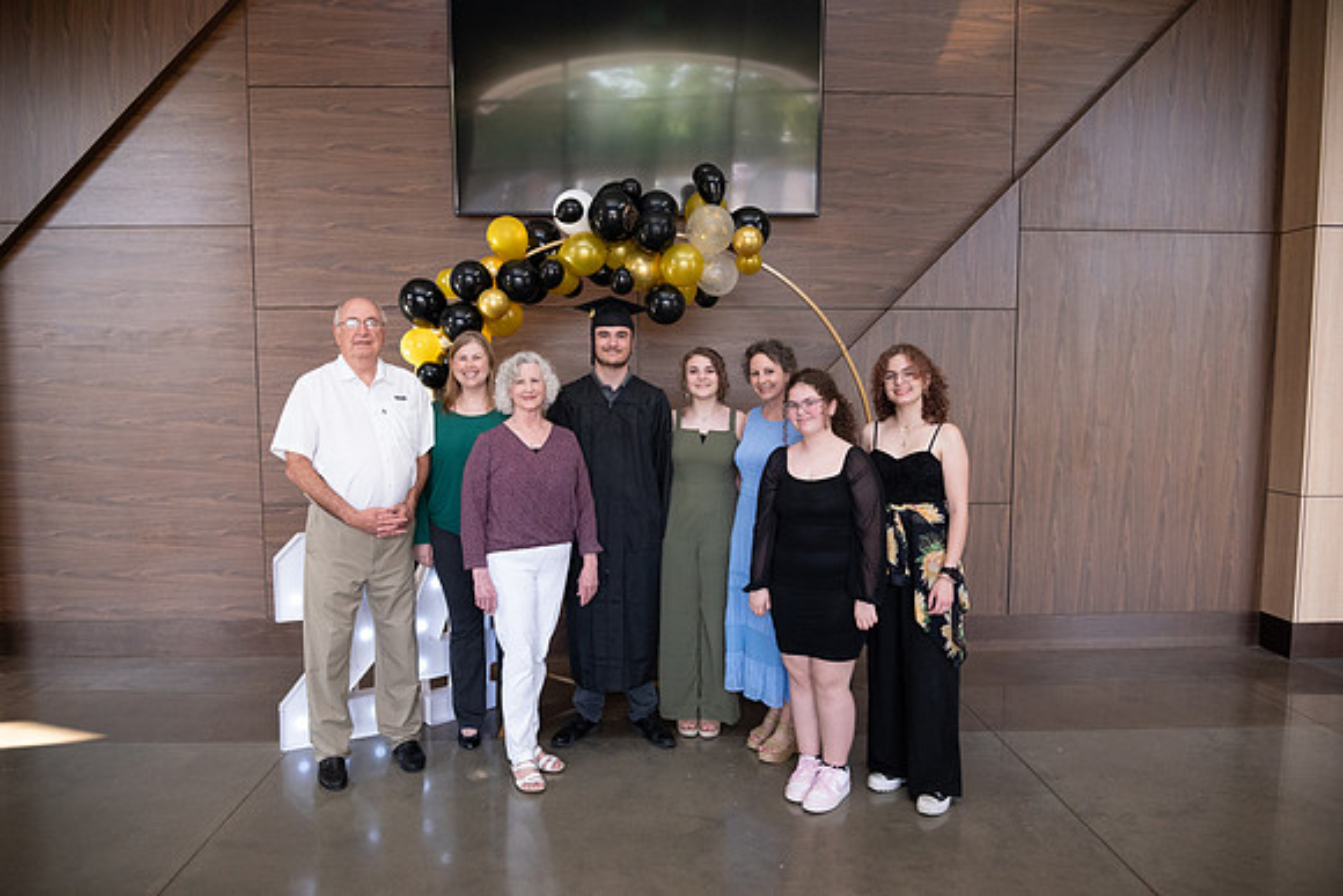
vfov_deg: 53.2
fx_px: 896
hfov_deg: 73.7
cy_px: 448
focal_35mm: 24
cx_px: 672
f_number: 4
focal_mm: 24
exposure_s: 1/250
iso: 3200
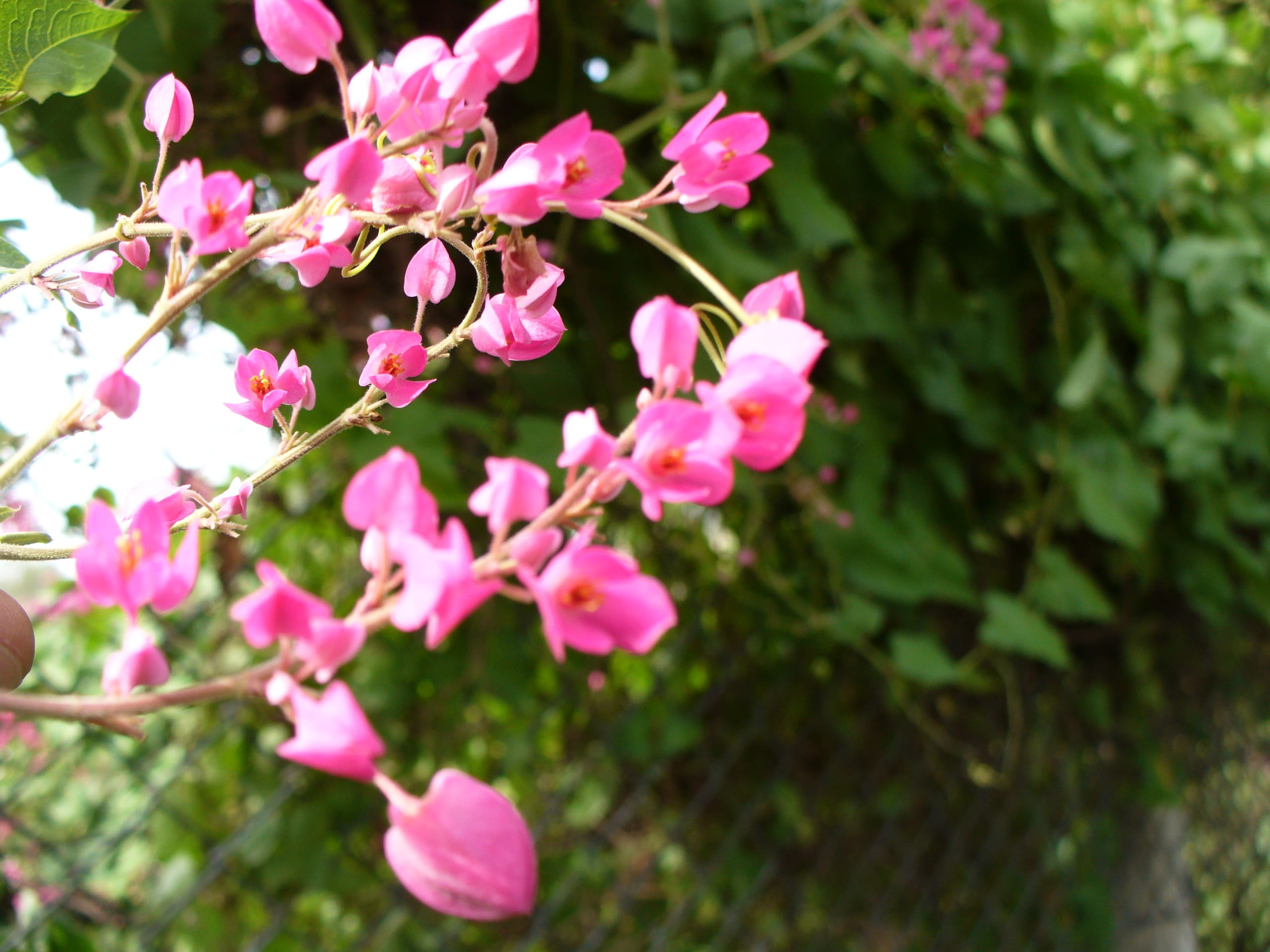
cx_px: 635
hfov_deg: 50.1
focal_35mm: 37
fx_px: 1357
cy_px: 476
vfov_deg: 38.7
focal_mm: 6.1
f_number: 2.8
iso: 80
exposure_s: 1/160
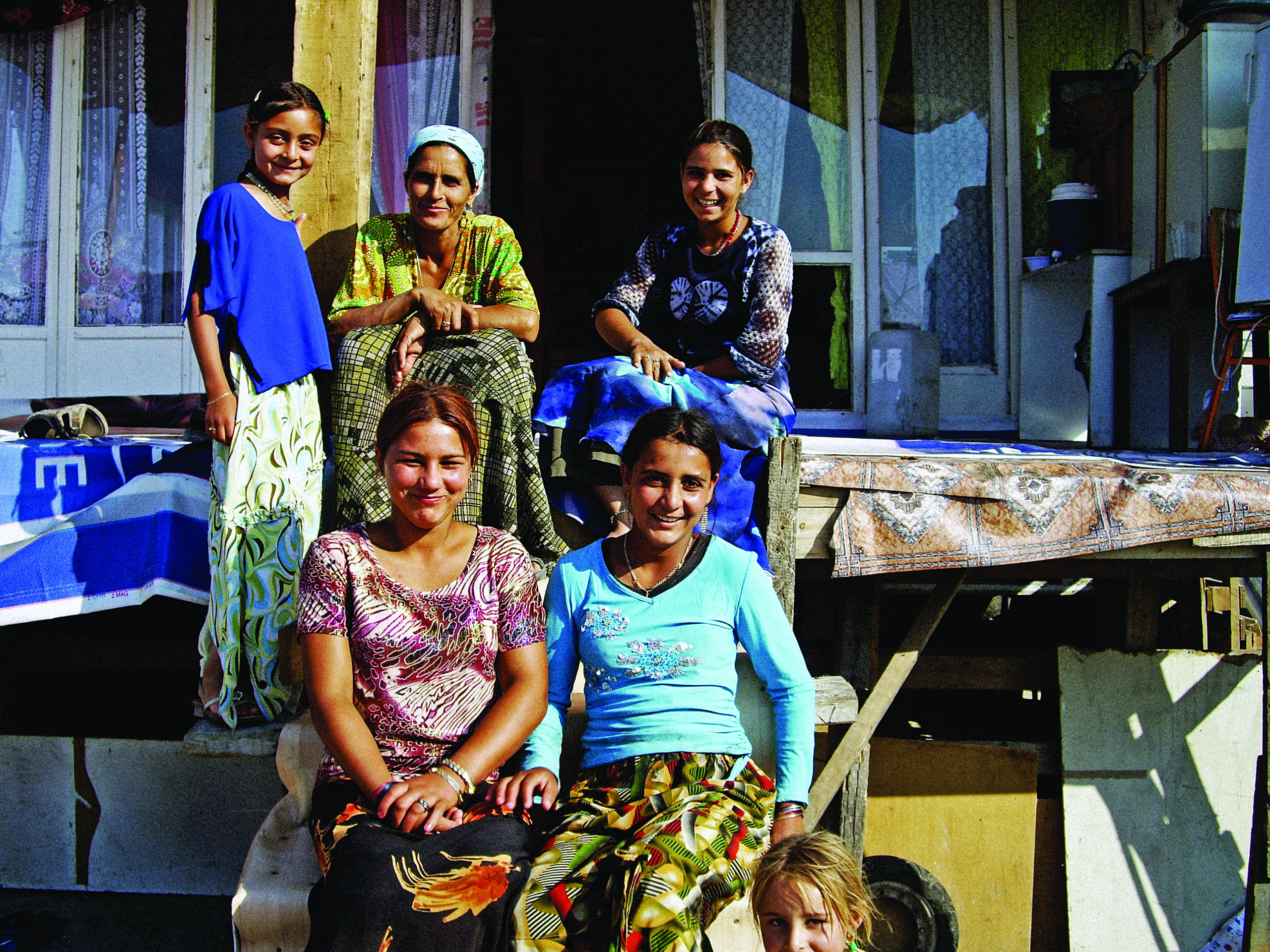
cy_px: 476
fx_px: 1394
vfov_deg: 37.7
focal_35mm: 38
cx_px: 635
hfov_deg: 49.0
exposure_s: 1/160
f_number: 5.6
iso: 50
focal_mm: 7.9
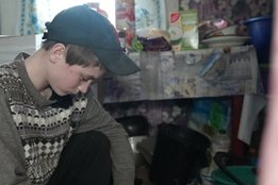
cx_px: 93
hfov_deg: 39.9
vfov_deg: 27.3
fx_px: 378
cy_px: 125
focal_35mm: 49
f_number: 2.8
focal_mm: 32
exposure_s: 1/160
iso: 12800
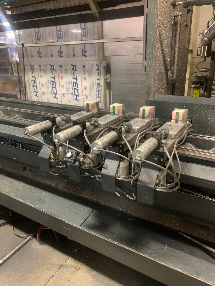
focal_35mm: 26
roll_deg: +2.0
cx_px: 108
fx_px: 215
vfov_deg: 67.3
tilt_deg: -24.2
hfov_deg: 53.1
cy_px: 143
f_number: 1.8
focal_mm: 4.25
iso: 640
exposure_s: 1/24
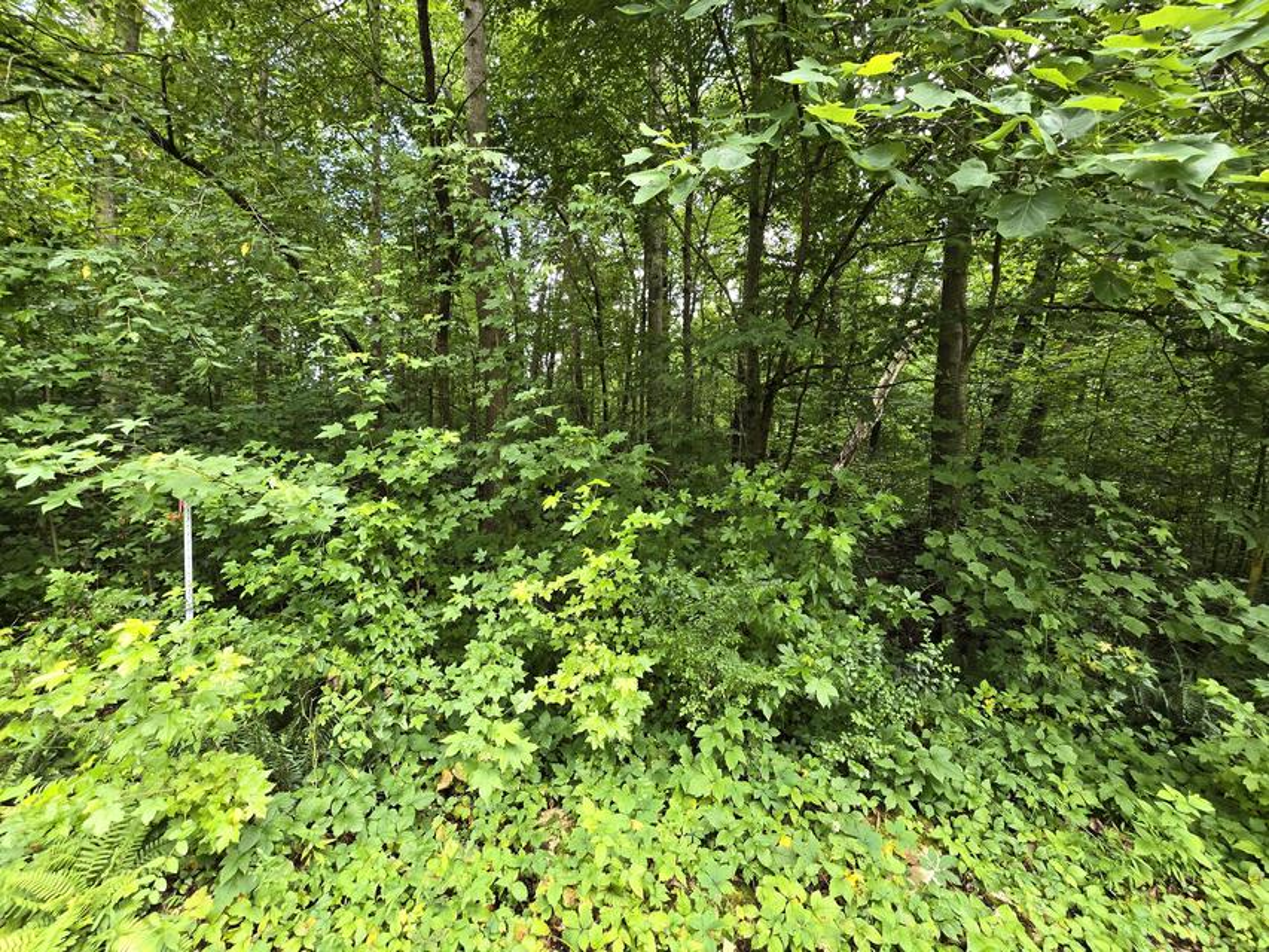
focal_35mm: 13
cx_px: 634
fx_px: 477
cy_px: 476
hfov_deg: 106.2
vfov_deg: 89.9
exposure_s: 1/60
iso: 64
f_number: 2.2
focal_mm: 2.2
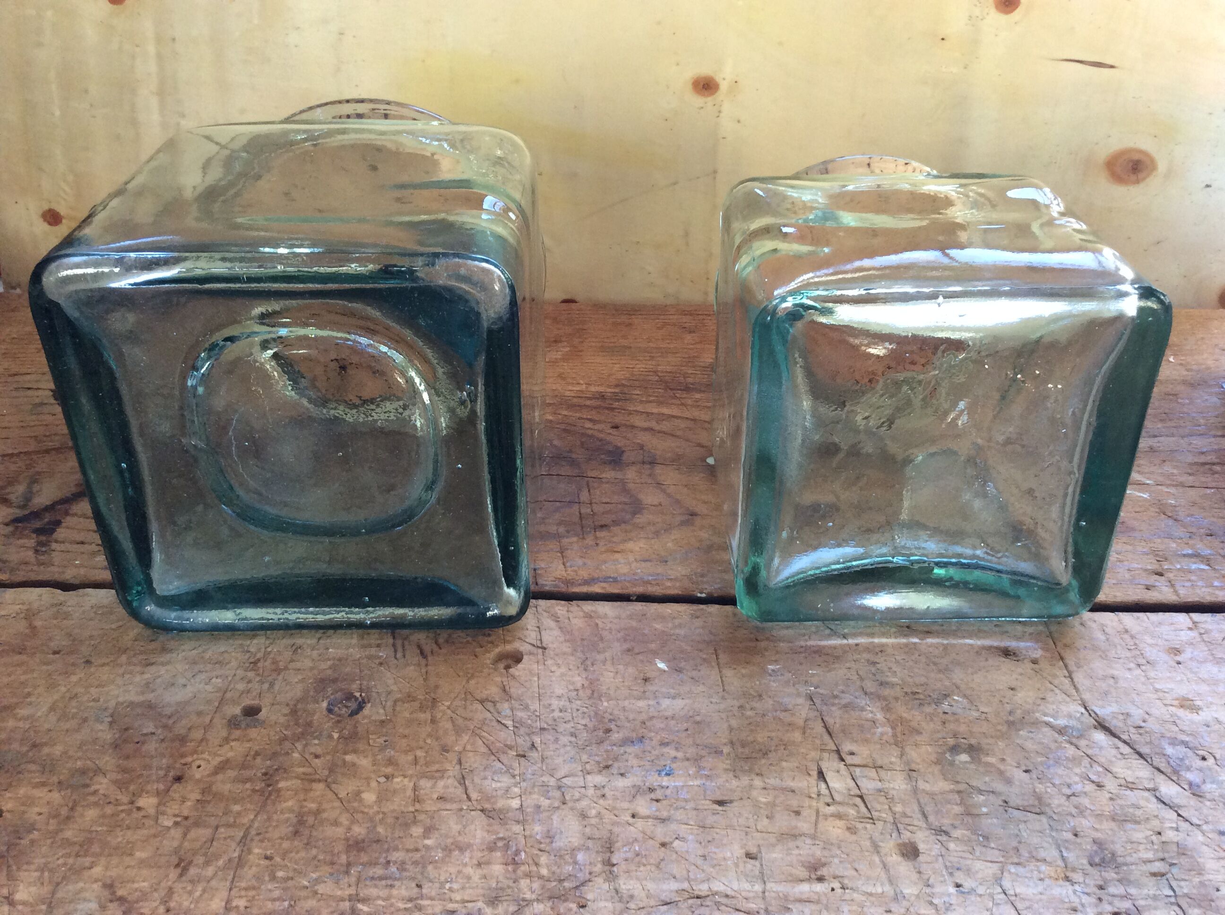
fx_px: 1131
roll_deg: +2.2
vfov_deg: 44.1
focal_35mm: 32
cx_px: 612
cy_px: 458
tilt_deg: -33.4
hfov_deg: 56.9
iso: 100
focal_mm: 3.3
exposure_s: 1/25
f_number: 2.4
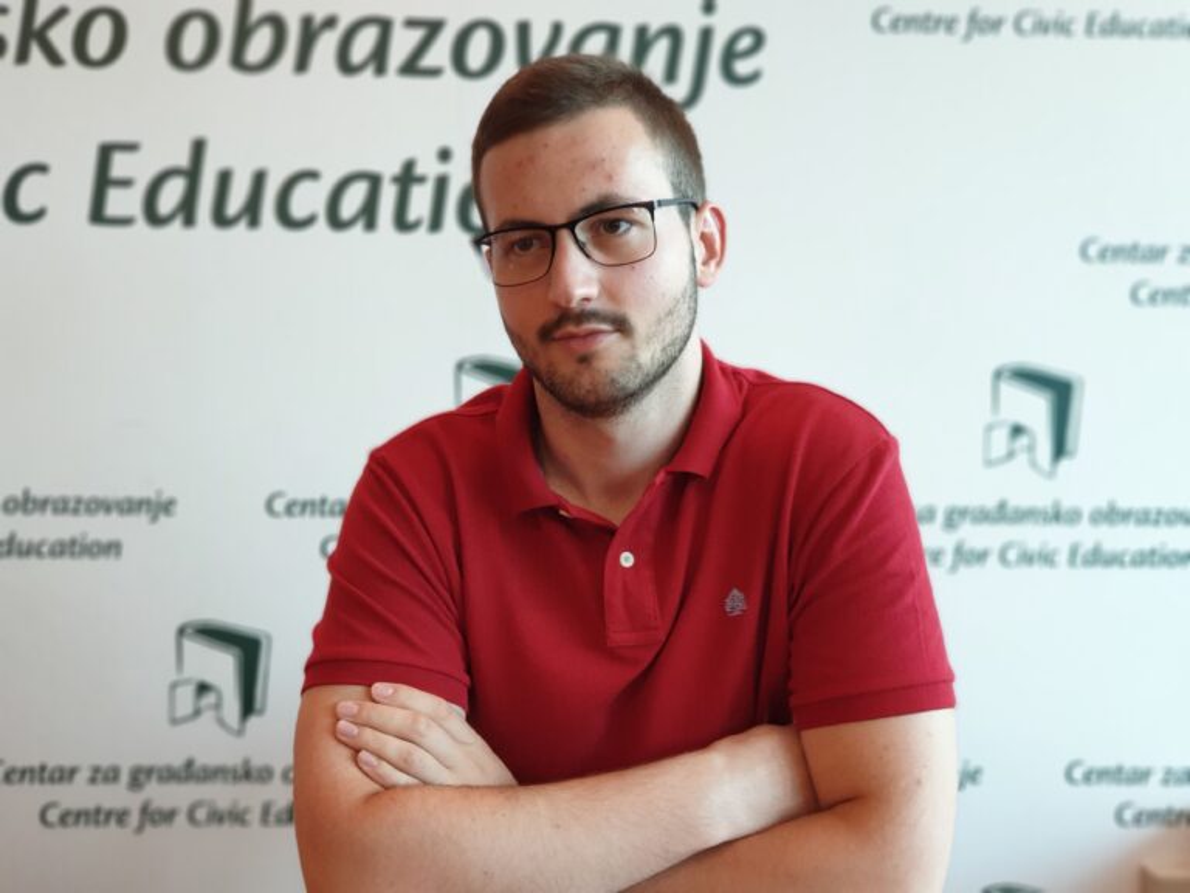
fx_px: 1788
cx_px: 595
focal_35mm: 52
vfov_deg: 28.0
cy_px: 446
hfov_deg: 36.8
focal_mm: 6
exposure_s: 1/33
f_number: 2.4
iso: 100
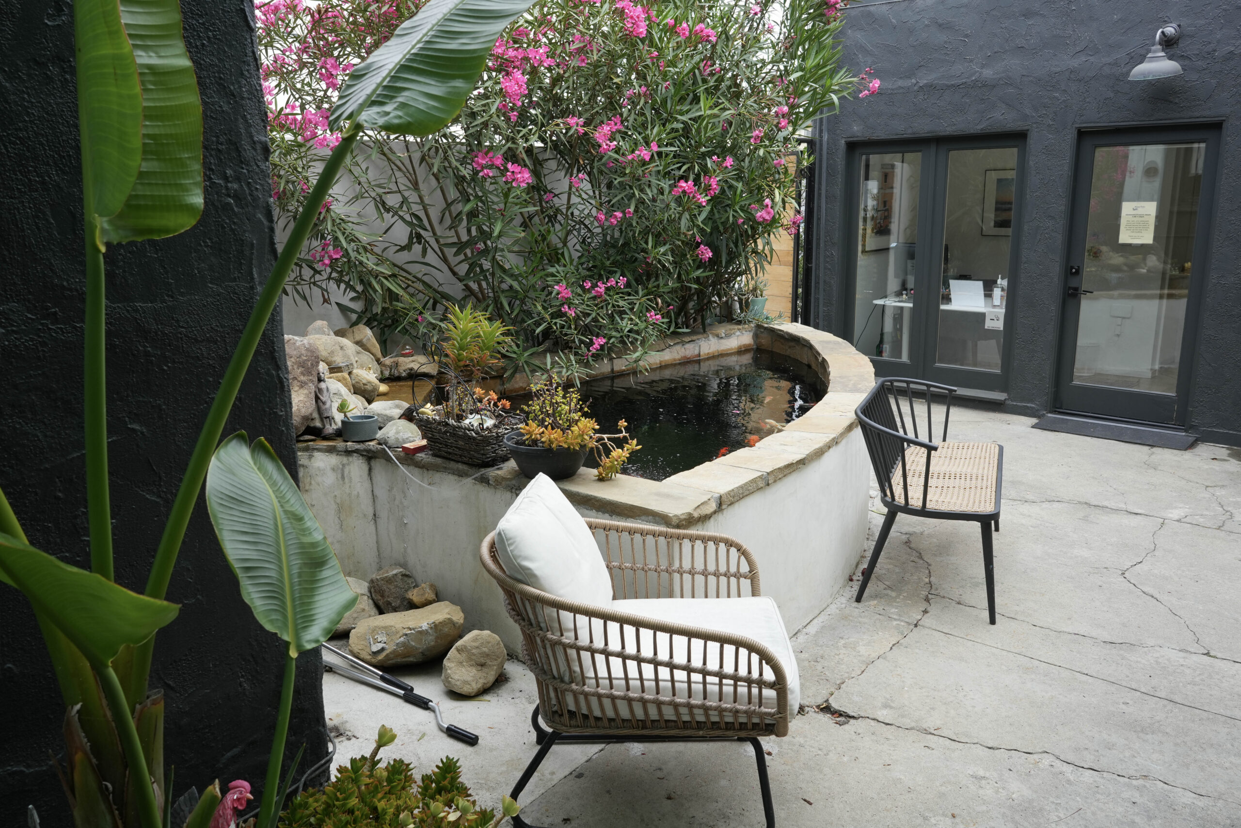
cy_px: 414
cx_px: 620
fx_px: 965
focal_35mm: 28
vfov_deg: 46.4
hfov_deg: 65.5
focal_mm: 28
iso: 400
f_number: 8
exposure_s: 1/250
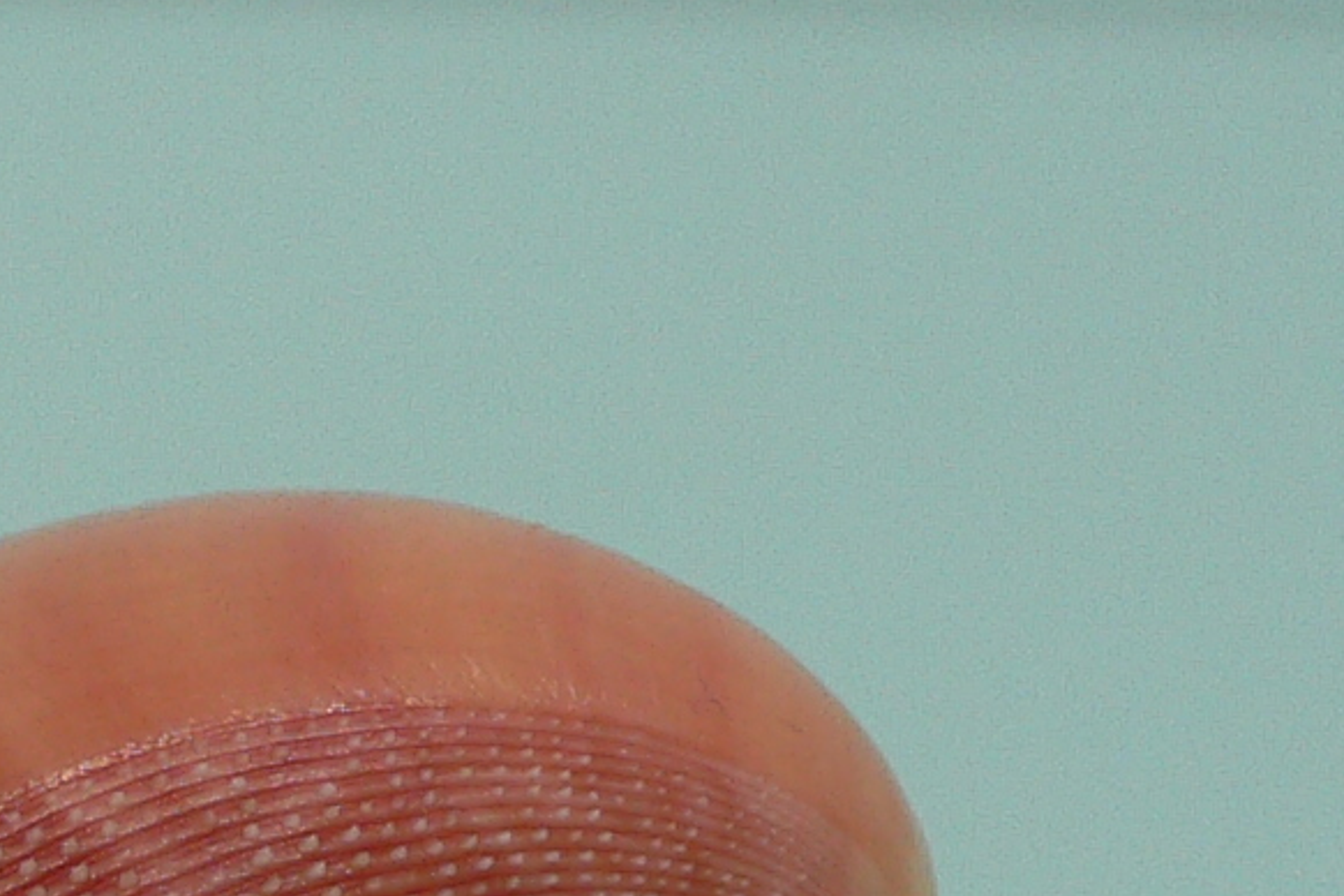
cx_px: 148
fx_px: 4704
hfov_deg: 16.1
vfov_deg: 10.3
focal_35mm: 126
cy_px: 1593
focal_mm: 4.6
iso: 80
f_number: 2.8
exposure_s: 1/60
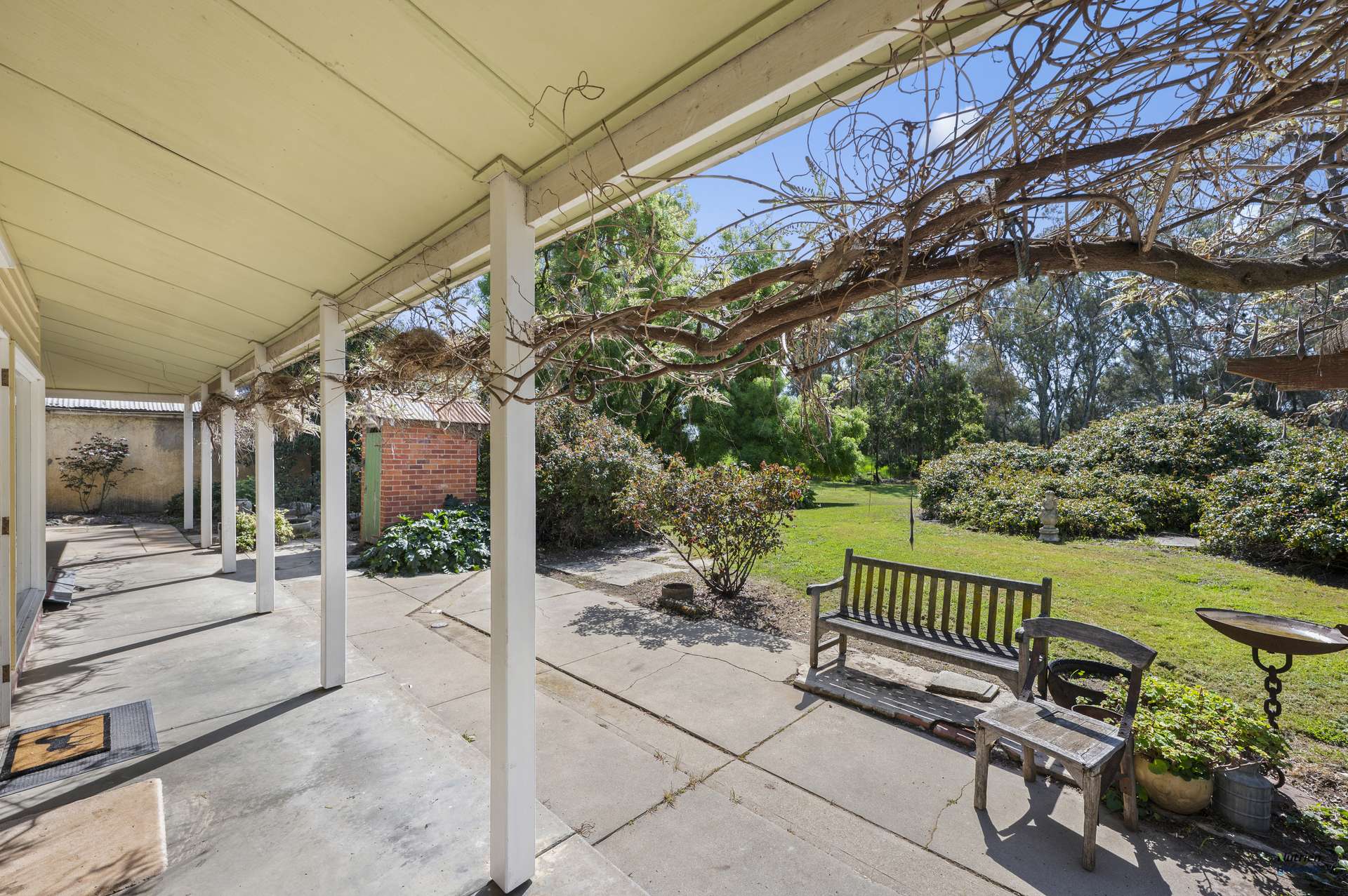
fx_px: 524
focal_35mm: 14
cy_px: 448
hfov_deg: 104.3
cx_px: 674
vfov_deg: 81.1
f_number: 9
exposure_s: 1/160
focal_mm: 14
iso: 200
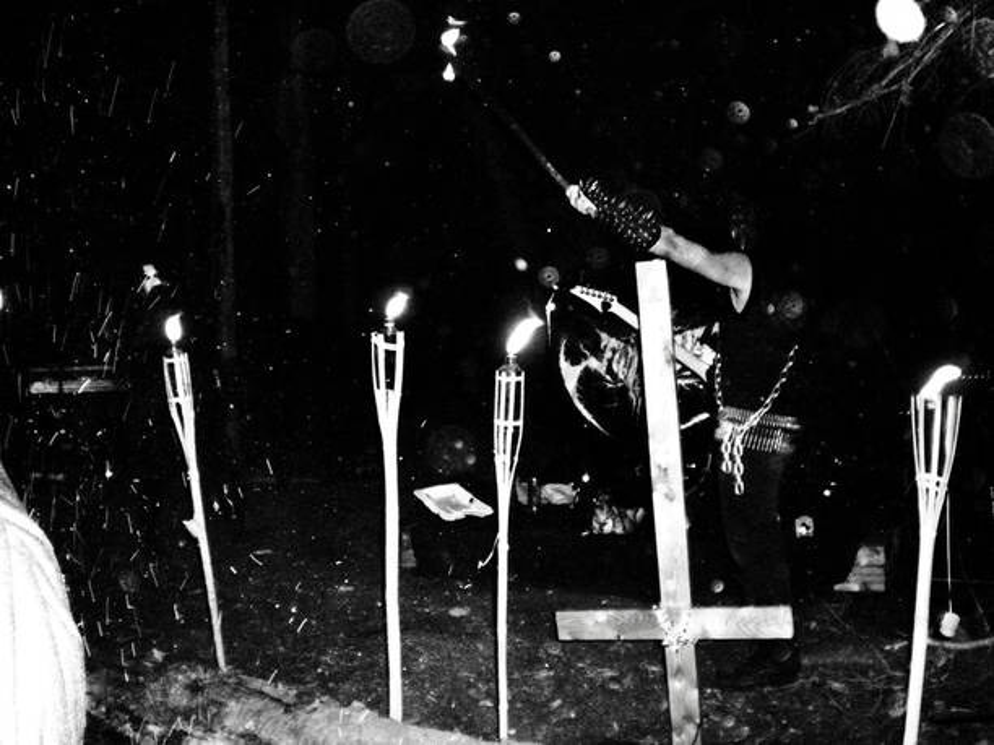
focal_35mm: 38
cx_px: 497
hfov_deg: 49.0
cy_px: 372
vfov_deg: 37.7
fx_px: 1091
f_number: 3.1
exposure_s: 1/60
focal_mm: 6.3
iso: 1600
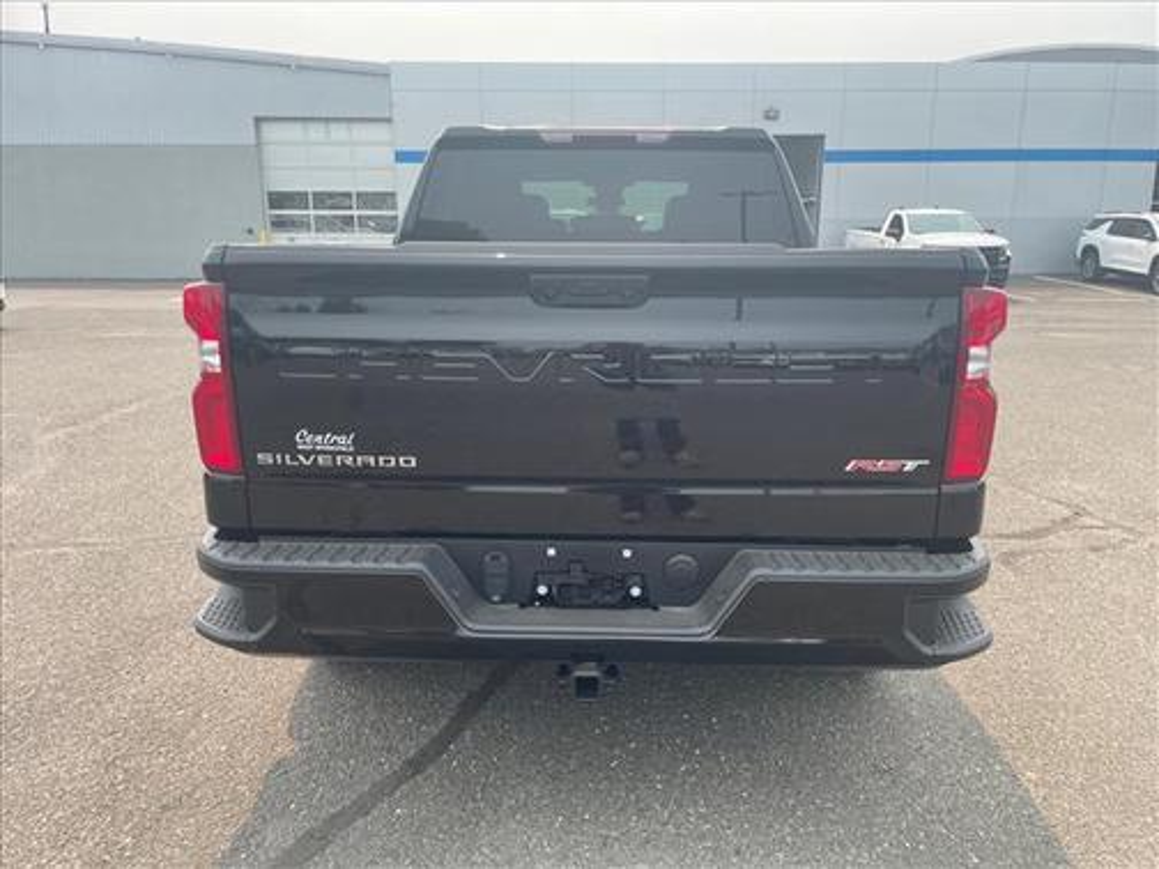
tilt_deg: -13.0
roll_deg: -0.1
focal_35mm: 26
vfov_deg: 53.1
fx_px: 871
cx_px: 580
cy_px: 434
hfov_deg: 67.3
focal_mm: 4.2
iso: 32
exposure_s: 1/849
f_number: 1.6
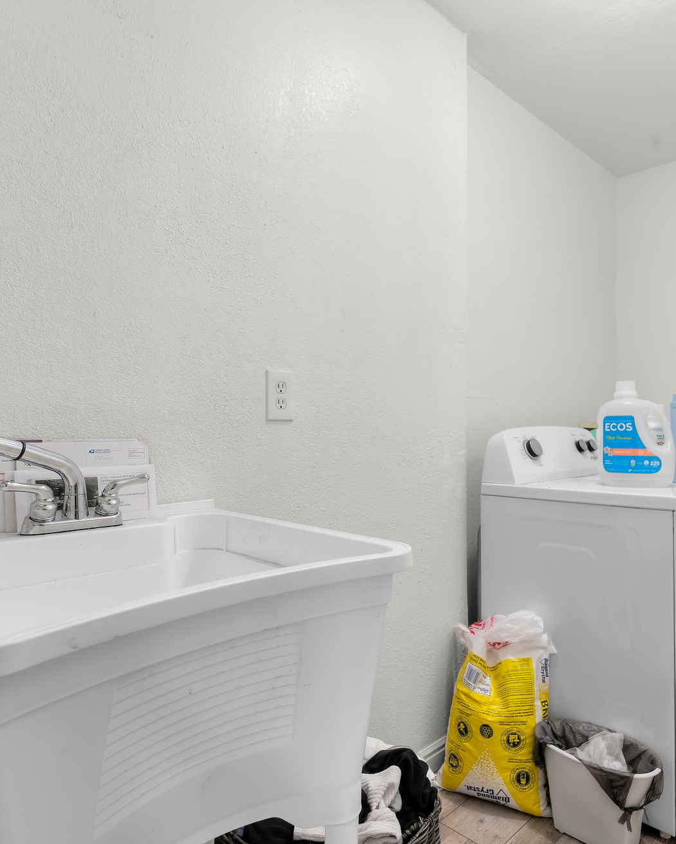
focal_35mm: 22
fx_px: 550
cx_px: 376
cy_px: 422
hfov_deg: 63.0
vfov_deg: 75.0
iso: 320
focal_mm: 15
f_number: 8
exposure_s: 1
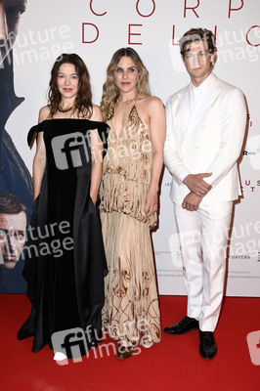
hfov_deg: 28.0
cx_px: 130
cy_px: 196
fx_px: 521
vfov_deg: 41.1
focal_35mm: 48
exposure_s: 1/250
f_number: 6.3
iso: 400
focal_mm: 48
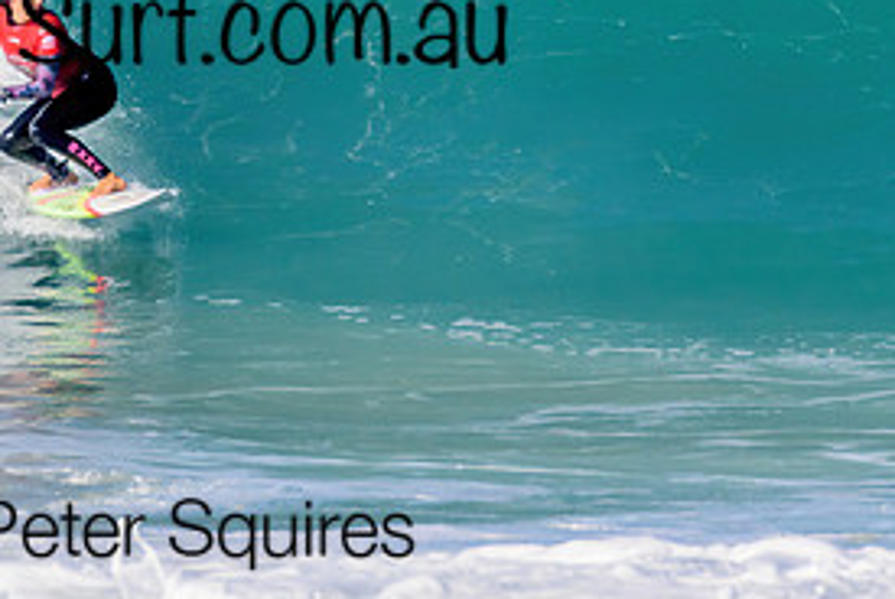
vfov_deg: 0.7
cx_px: 163
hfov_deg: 1.0
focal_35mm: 2107
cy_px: -11
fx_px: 52437
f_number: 11
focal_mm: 1000
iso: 1000
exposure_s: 1/2500
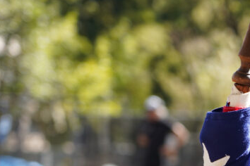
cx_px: 338
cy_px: 177
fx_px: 1646
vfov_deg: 5.8
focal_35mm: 237
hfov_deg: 8.5
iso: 125
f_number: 4
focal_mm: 82
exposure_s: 1/160
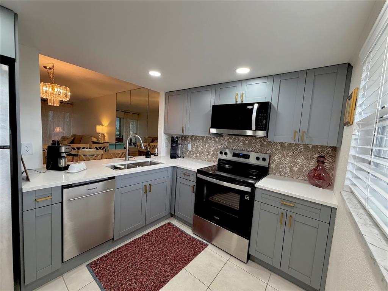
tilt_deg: -4.5
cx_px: 194
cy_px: 146
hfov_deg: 102.1
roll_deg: -3.2
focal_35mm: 14
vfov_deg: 85.7
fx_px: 157
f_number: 2.2
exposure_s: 1/120
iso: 320
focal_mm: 2.22
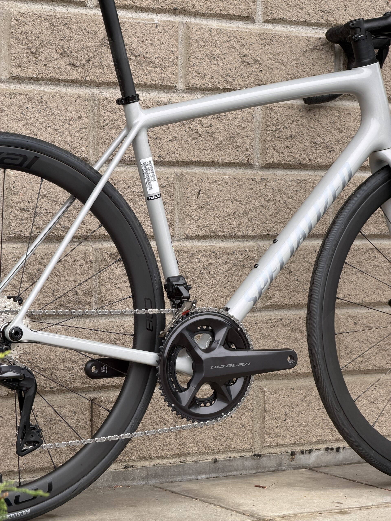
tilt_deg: -2.7
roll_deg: -1.0
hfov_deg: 14.8
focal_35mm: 100
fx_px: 1506
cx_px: 196
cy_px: 260
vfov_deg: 19.6
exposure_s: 1/121
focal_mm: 16.89
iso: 50
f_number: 2.8
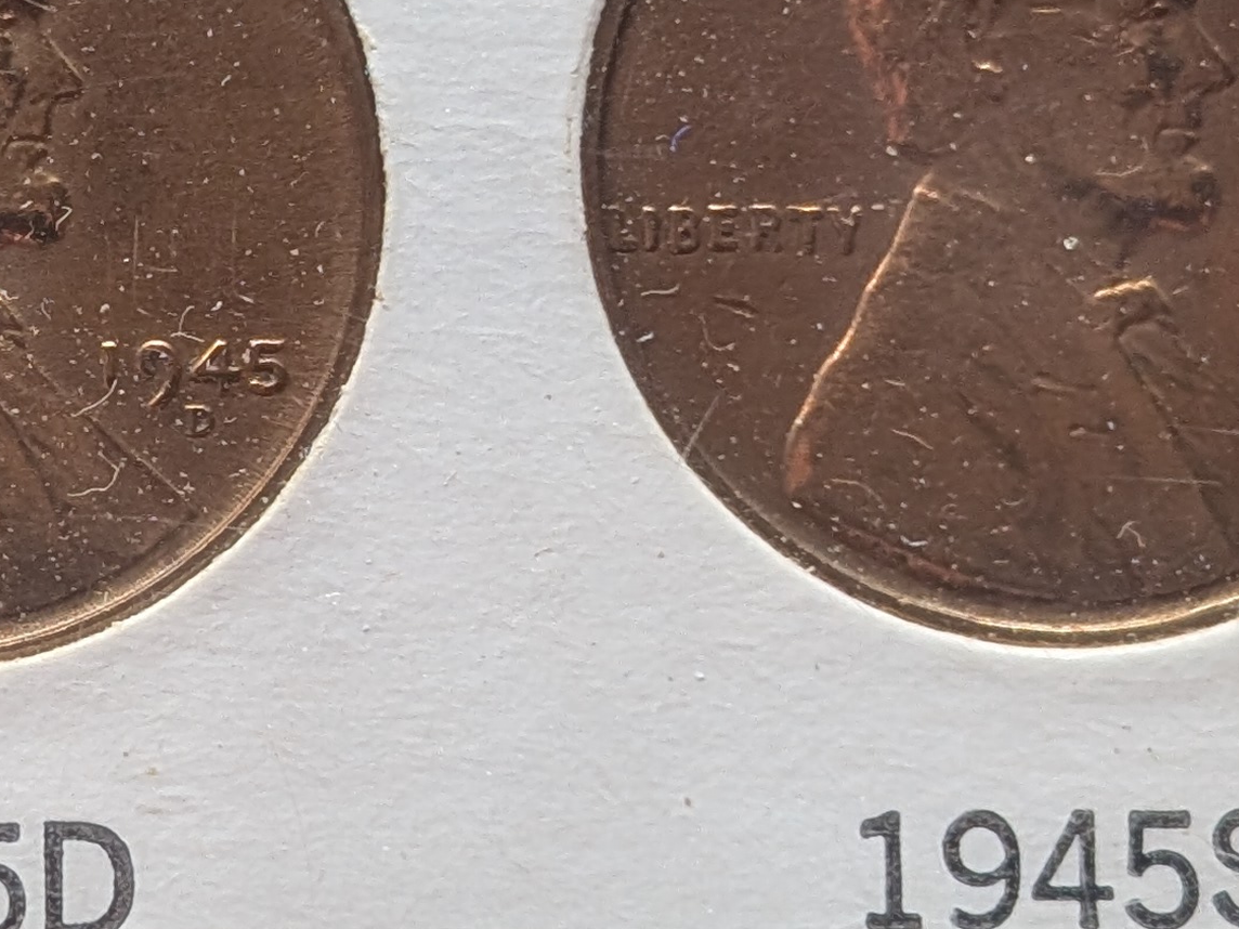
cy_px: 297
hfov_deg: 11.2
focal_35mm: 175
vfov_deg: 8.5
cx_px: 119
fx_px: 6264
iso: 72
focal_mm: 6.9
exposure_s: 1/52.4
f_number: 1.68
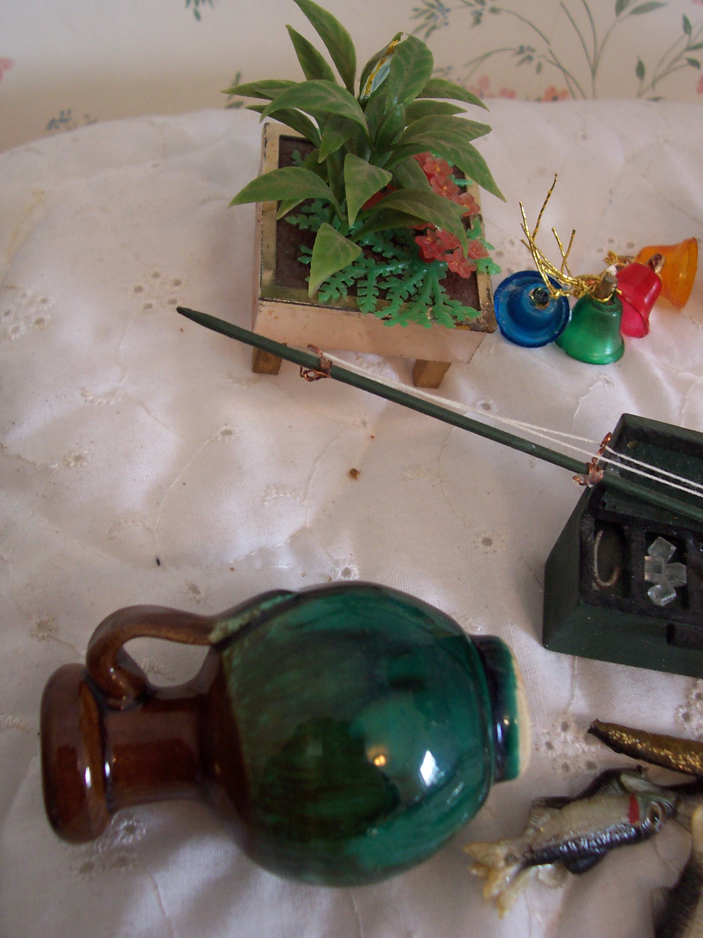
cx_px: 352
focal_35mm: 37
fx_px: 1002
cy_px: 469
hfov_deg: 38.7
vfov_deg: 50.1
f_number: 2.8
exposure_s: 1/30
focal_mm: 5.6
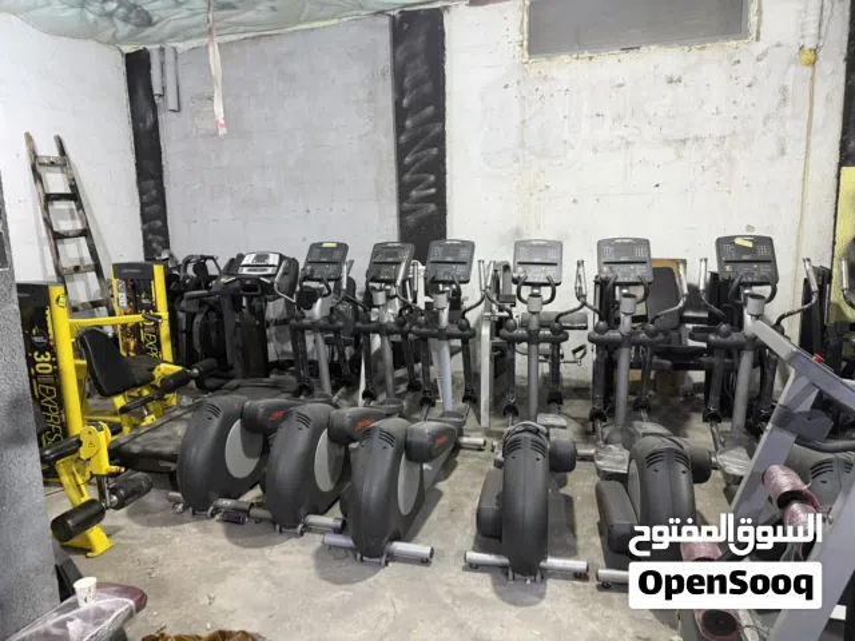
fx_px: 593
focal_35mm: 24
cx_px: 428
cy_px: 320
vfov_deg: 56.8
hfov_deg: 71.6
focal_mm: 6.76
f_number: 1.78
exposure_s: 1/50
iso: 500
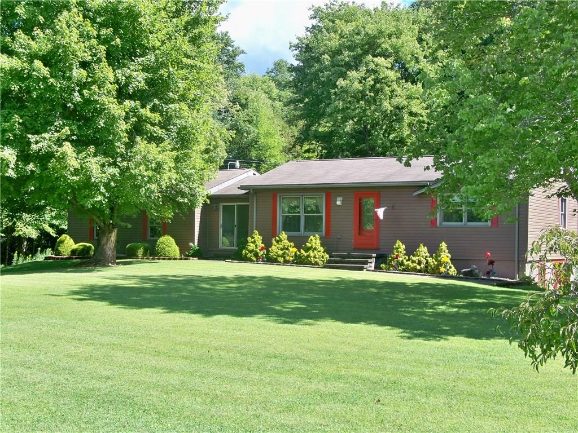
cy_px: 216
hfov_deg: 38.2
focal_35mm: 50
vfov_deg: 29.1
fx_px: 835
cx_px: 289
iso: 64
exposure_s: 1/250
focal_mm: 8.8
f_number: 3.8
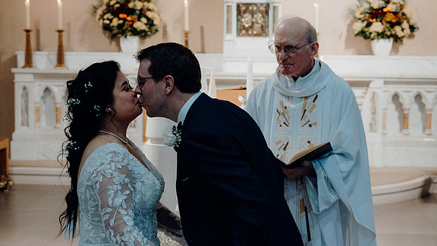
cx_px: 219
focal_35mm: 76
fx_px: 881
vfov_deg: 15.9
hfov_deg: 27.9
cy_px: 138
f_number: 3.5
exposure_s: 1/160
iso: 2000
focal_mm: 48
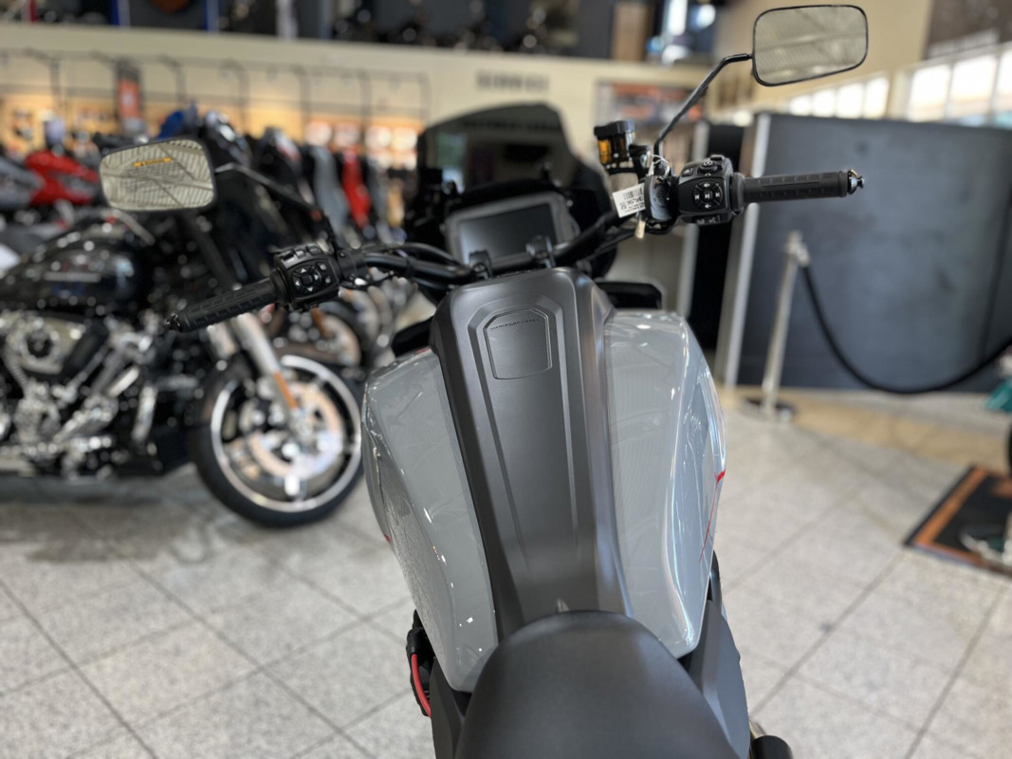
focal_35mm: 26
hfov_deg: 67.3
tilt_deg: -14.6
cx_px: 506
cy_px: 380
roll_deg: -2.2
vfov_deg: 53.1
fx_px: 760
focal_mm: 5.1
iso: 100
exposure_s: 1/60
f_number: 1.6
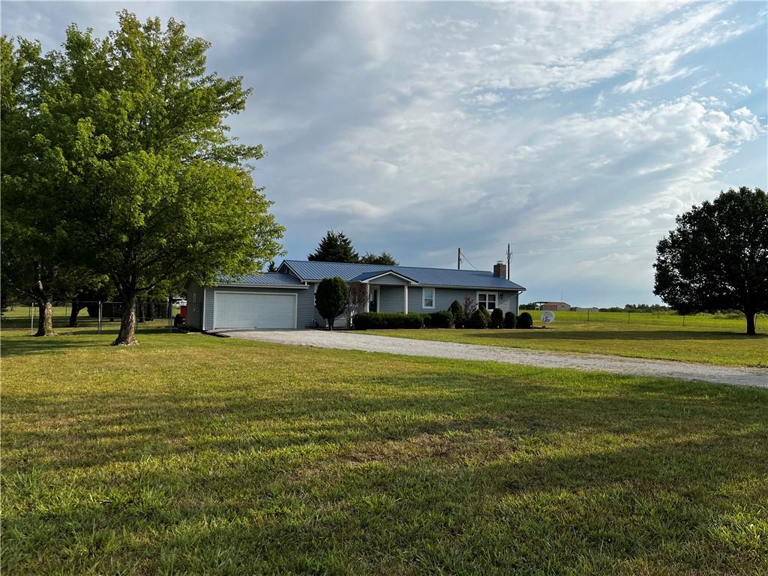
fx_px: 577
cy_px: 288
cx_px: 384
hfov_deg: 67.3
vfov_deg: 53.1
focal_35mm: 26
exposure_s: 1/6173
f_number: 1.6
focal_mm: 5.1
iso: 50
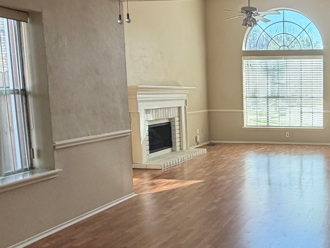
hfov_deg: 44.4
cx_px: 324
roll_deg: -0.4
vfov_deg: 39.7
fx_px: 343
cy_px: 127
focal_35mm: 36
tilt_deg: -5.2
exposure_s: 1/121
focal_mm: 2.22
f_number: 2.2
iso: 200
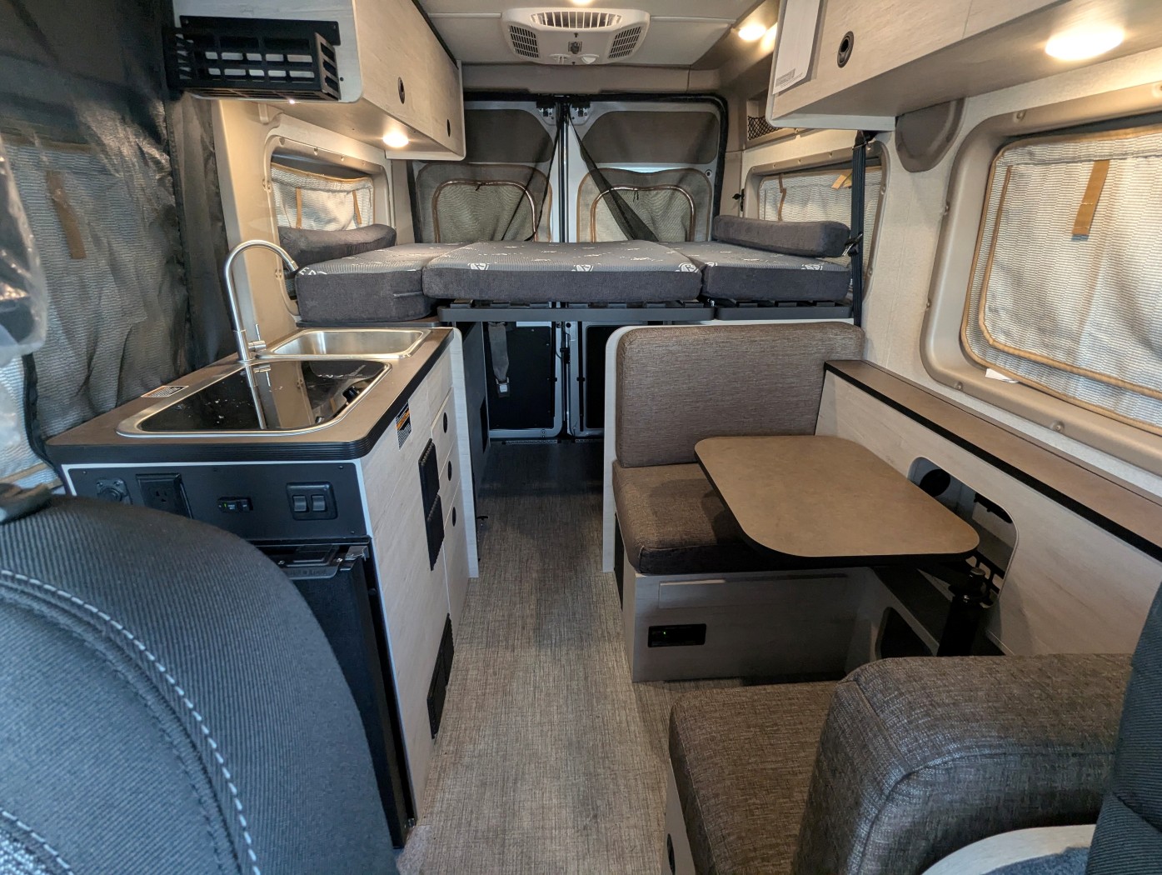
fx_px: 538
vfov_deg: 78.2
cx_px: 581
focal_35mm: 16
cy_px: 438
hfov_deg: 94.4
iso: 235
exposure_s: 1/63.1
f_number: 2.2
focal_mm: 2.35
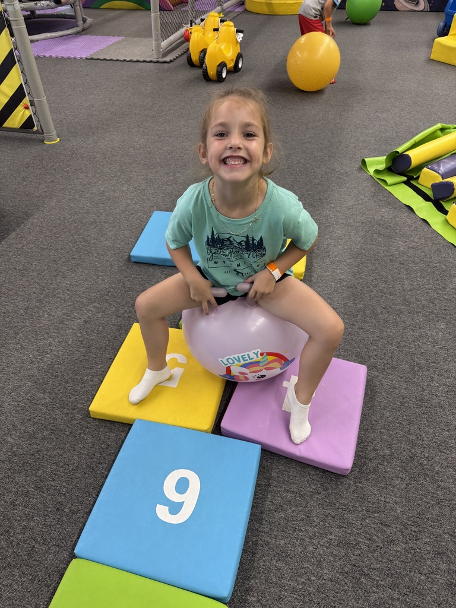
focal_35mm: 24
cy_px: 304
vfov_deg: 71.6
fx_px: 422
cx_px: 228
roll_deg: +1.8
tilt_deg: -41.7
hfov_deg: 56.8
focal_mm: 6.76
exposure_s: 1/60
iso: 200
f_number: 1.78
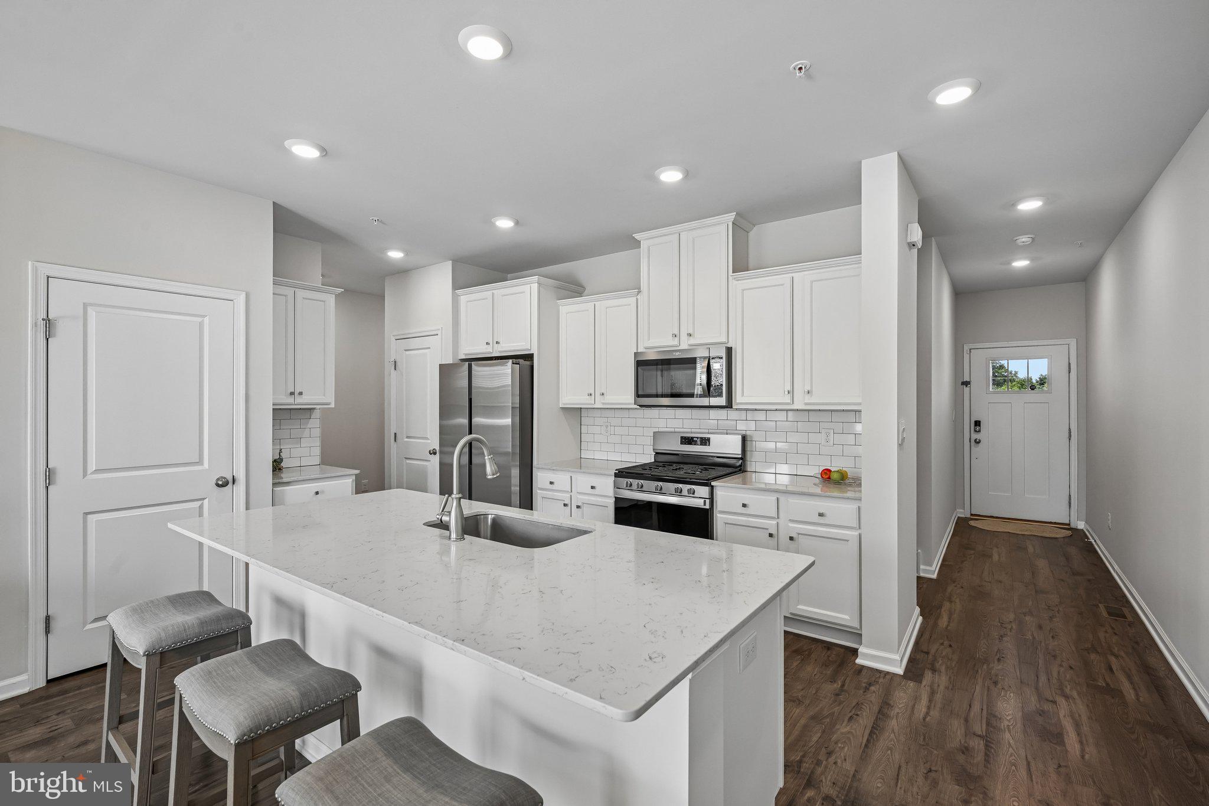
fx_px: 537
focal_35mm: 16
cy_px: 403
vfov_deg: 73.7
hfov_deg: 96.7
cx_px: 604
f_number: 8
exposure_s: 1/160
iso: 800
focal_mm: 16
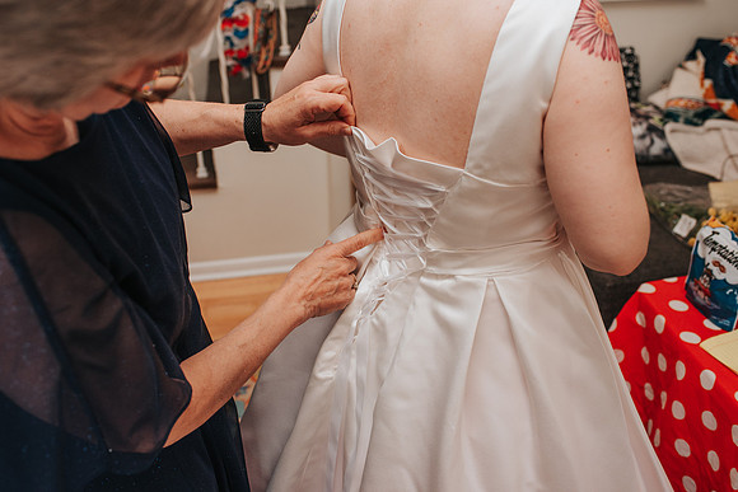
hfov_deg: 54.4
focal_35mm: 35
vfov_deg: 37.9
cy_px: 246
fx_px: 718
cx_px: 369
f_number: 4
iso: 800
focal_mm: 35
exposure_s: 1/160
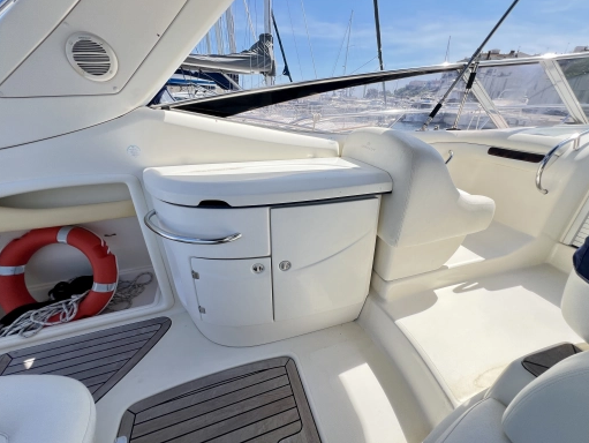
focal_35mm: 14
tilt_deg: -23.2
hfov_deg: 102.0
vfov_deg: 85.7
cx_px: 304
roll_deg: -0.9
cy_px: 216
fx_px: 238
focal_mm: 1.57
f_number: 1.8
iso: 32
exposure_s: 1/630
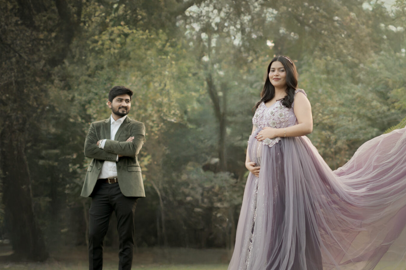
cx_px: 301
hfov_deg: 21.5
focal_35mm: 94
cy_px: 88
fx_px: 1060
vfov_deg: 14.5
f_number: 2
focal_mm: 50
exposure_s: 1/400
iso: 500
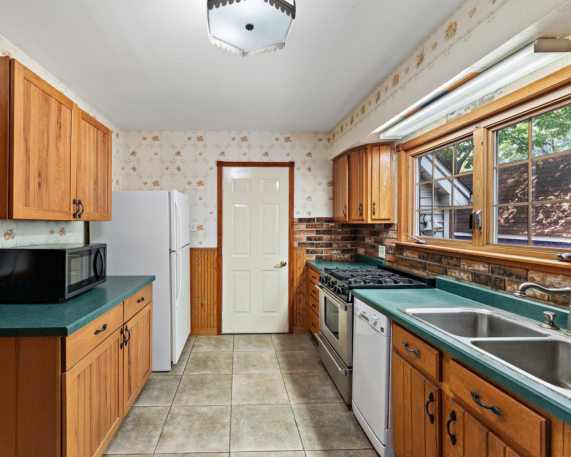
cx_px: 251
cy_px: 228
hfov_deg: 92.7
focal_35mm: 16
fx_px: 270
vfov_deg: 80.4
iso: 500
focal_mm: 14
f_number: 5.6
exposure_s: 1/8
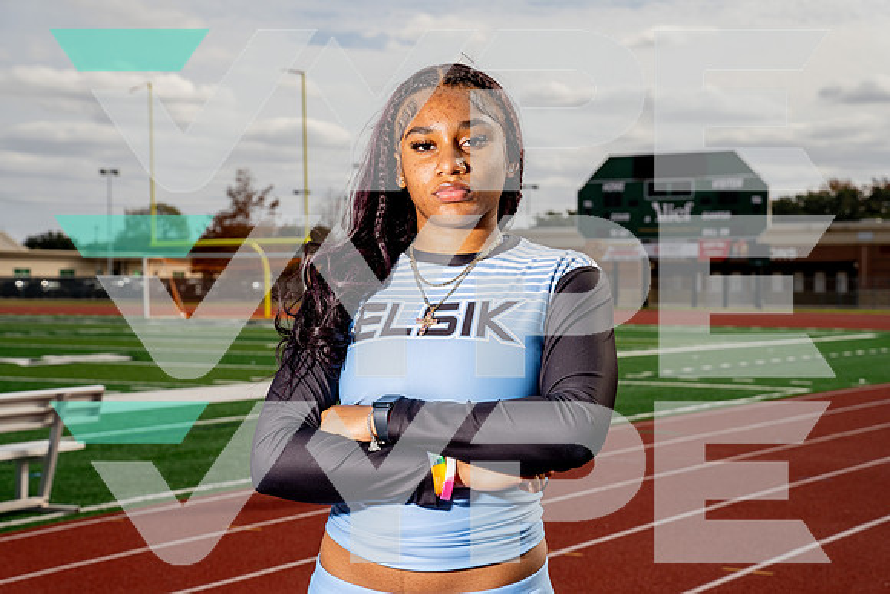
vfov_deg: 19.5
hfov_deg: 28.8
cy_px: 297
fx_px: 1731
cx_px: 445
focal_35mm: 70
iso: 160
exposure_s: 1/1250
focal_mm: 70
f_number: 8
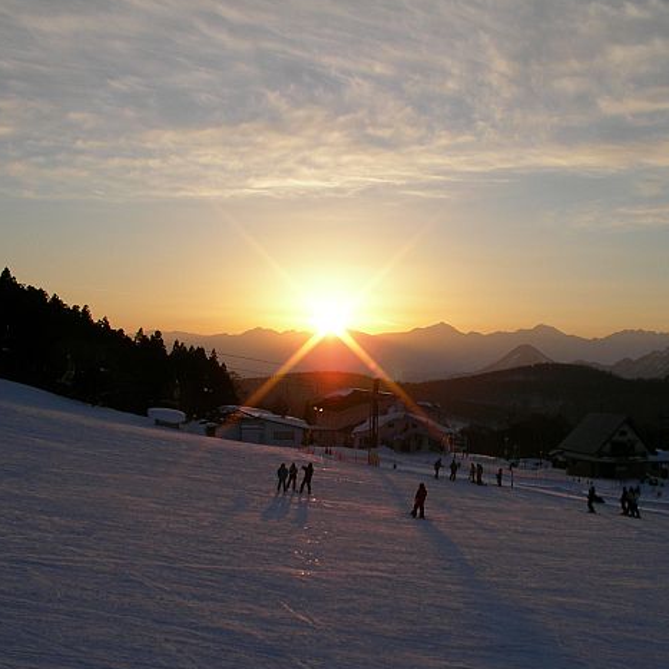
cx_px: 360
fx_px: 1006
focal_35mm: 46
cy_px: 336
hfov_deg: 36.8
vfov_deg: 36.8
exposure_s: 1/765
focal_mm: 5.8
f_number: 4
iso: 50
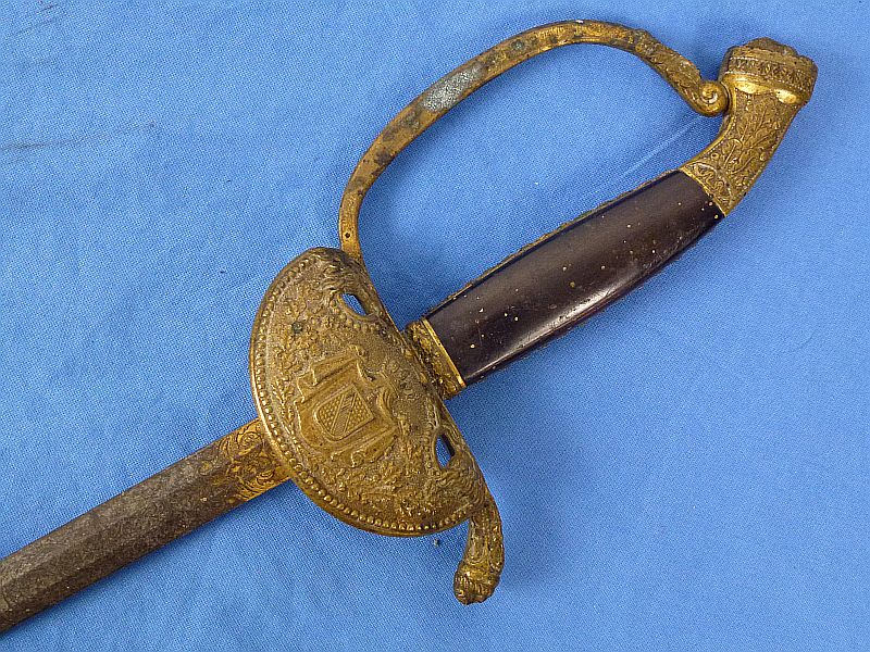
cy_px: 326
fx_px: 1131
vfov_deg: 32.2
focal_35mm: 45
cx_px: 435
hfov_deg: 42.1
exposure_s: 1/80
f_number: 4
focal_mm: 8
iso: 400
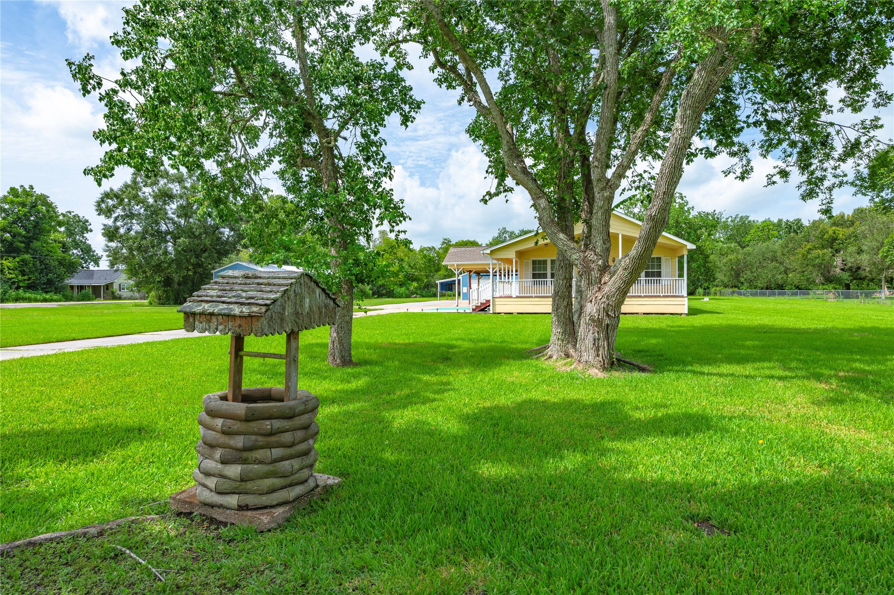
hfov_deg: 84.0
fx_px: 496
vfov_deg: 61.9
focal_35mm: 20
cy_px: 298
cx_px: 447
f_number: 11
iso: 125
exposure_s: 1/250
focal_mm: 20
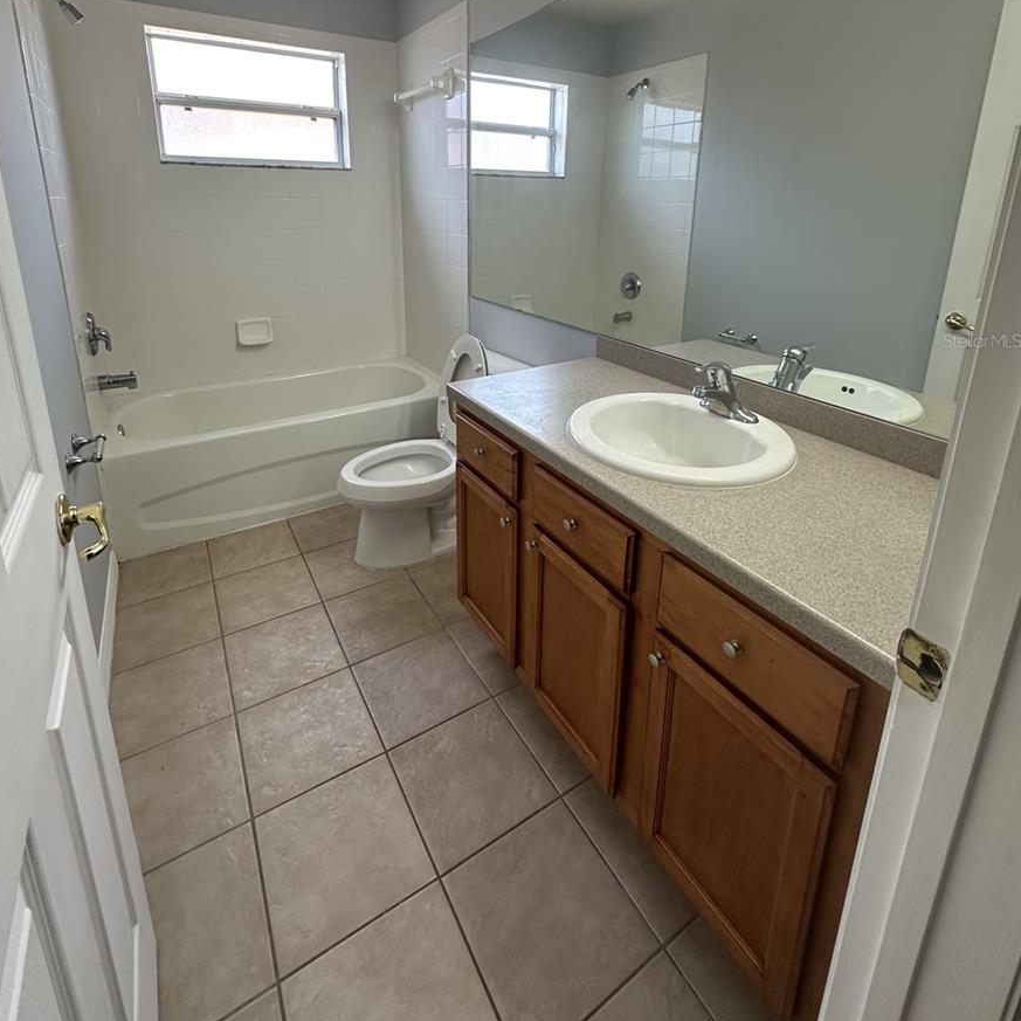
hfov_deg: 84.0
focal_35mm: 17
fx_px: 567
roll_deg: -1.3
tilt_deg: -13.1
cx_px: 499
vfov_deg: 81.2
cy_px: 340
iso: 250
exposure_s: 1/120
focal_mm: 2.22
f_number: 2.2
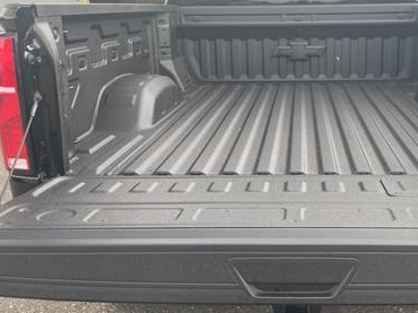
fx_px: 543
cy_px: 129
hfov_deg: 41.4
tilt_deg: -14.4
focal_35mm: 45
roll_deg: +0.5
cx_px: 287
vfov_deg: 32.1
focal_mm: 4.2
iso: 32
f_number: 1.6
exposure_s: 1/211
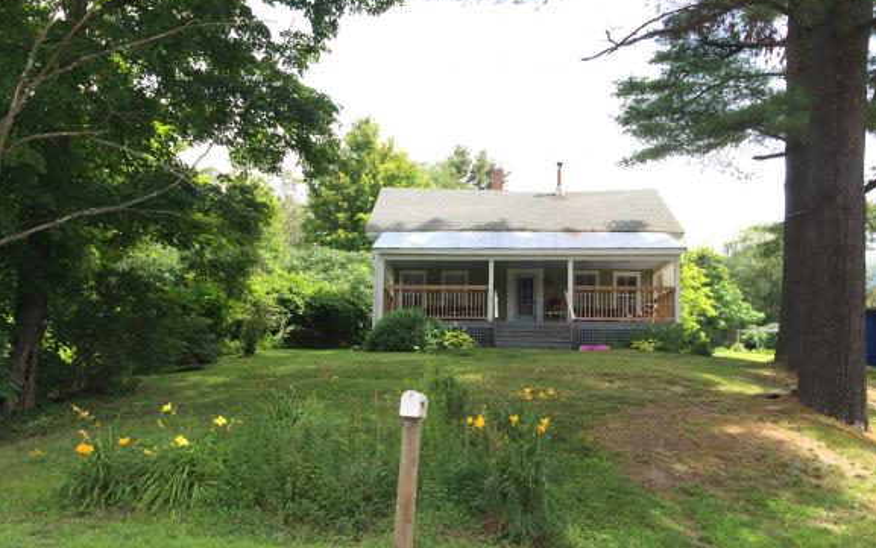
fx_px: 764
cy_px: 320
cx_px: 439
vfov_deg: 39.3
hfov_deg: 59.6
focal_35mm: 32
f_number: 2.2
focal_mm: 4.12
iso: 32
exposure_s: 1/466
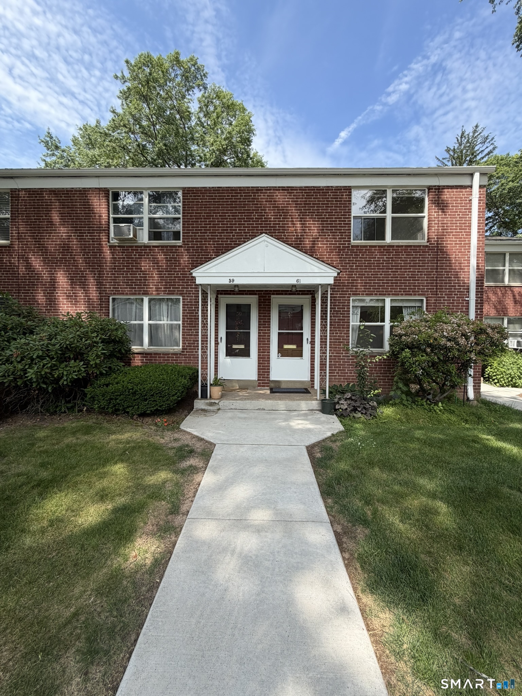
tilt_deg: -1.5
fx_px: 281
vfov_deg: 102.1
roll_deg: +0.1
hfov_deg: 85.7
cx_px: 261
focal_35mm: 14
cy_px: 348
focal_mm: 2.22
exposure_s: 1/679
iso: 40
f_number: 2.2
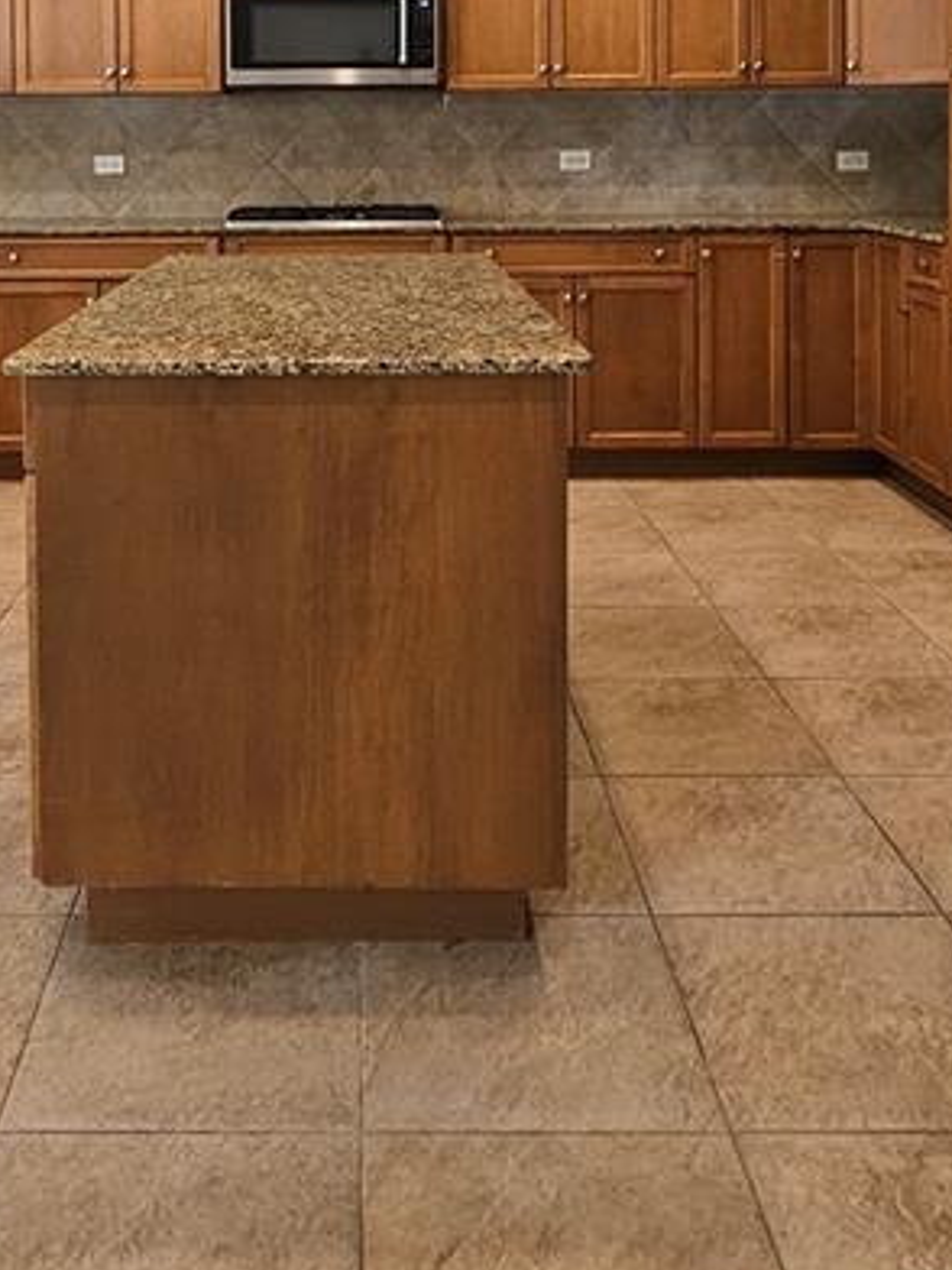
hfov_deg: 41.3
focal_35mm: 34
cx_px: 327
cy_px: 168
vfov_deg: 49.1
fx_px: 1247
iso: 160
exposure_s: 1/60
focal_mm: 2.2
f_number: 2.2
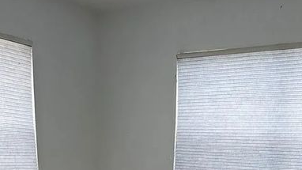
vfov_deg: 19.0
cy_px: 252
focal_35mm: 56
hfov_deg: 37.1
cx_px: 177
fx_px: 449
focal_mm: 6.3
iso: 200
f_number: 1.7
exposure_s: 1/180
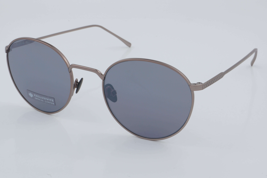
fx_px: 556
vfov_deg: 18.2
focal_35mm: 75
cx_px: 134
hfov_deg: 27.0
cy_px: 89
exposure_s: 1/4
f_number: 32
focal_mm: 50
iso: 100
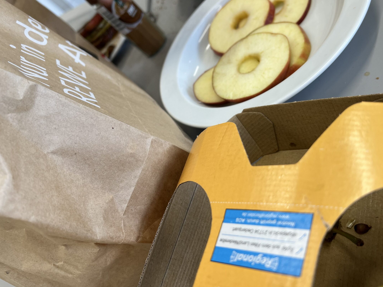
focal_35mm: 31
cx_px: 206
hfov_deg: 58.3
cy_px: 135
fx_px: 343
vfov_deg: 45.4
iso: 40
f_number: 1.5
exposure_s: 1/100
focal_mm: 5.7
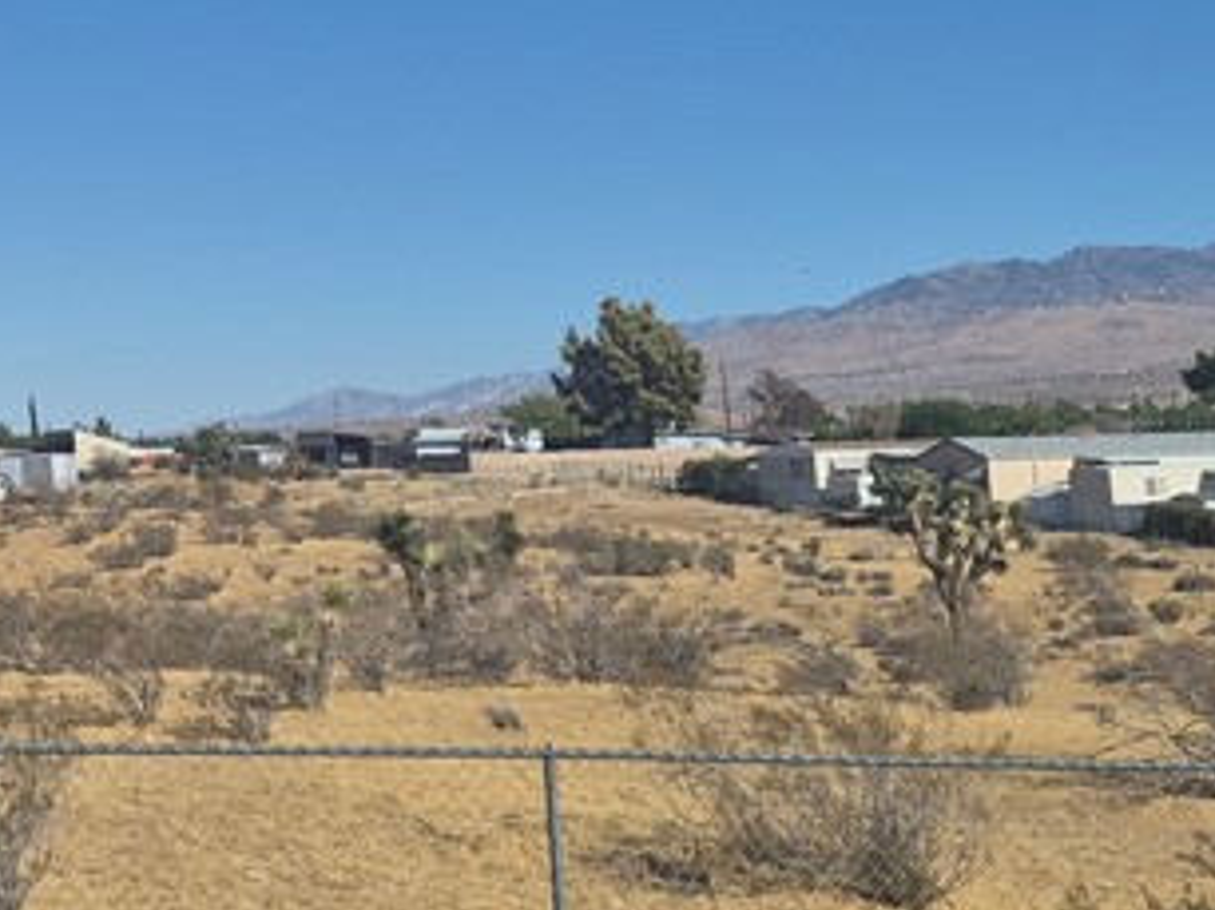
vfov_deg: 18.8
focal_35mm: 77
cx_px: -302
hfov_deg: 22.9
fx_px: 2701
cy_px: 87
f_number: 1.8
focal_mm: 5.4
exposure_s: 1/7696
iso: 64
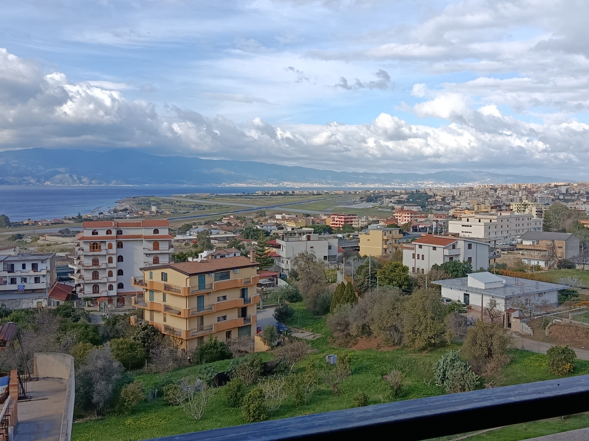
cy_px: 220
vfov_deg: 38.7
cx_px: 357
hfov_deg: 49.8
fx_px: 629
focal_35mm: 37
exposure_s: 1/483
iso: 50
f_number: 1.7
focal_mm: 5.24
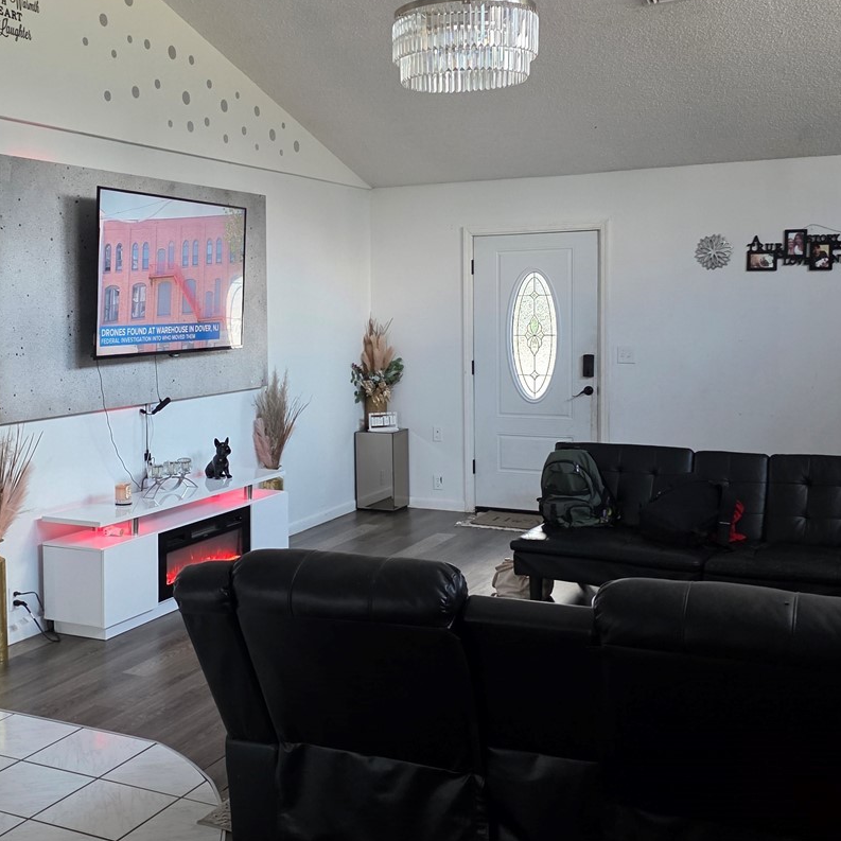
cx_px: 284
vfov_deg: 40.9
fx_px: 1127
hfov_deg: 40.4
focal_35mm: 41
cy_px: 385
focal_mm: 6.3
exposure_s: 1/120
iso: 400
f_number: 1.7
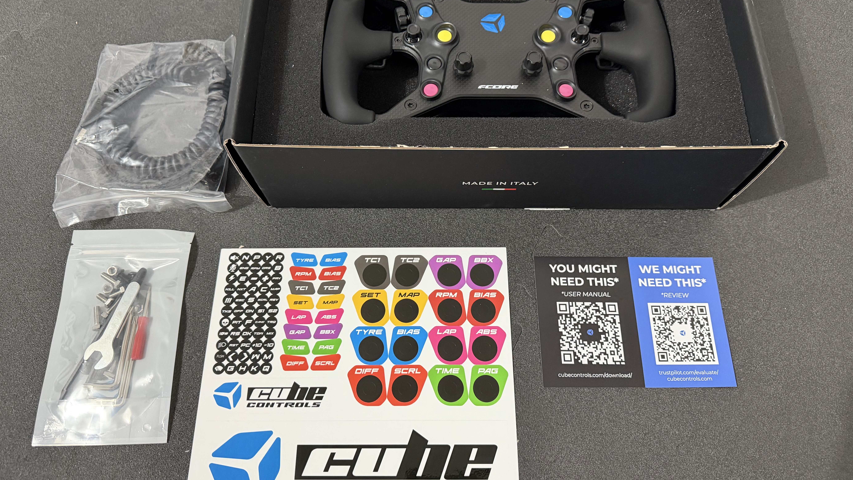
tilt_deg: -65.4
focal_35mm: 27
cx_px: 438
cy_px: 198
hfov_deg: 69.8
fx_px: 611
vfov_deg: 42.7
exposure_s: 1/50
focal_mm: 6.76
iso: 640
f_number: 1.78
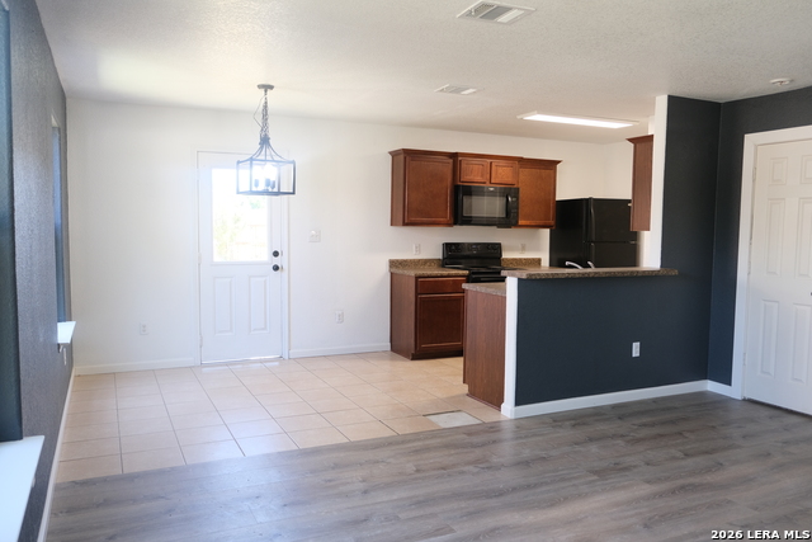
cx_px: 406
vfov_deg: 48.0
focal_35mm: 27
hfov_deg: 67.4
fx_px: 609
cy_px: 271
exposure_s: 1/45
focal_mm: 18
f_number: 2.8
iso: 320
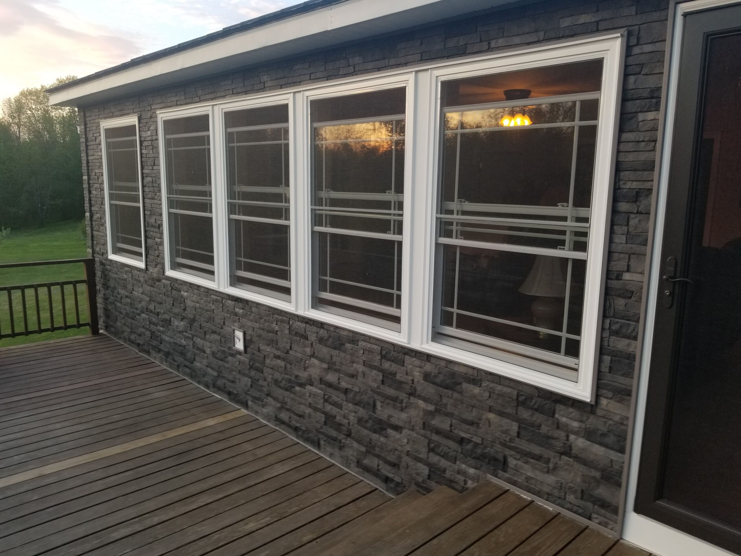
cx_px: 370
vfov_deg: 53.1
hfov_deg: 67.3
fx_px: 557
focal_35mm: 26
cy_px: 278
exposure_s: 1/139
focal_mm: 4.3
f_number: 1.7
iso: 50
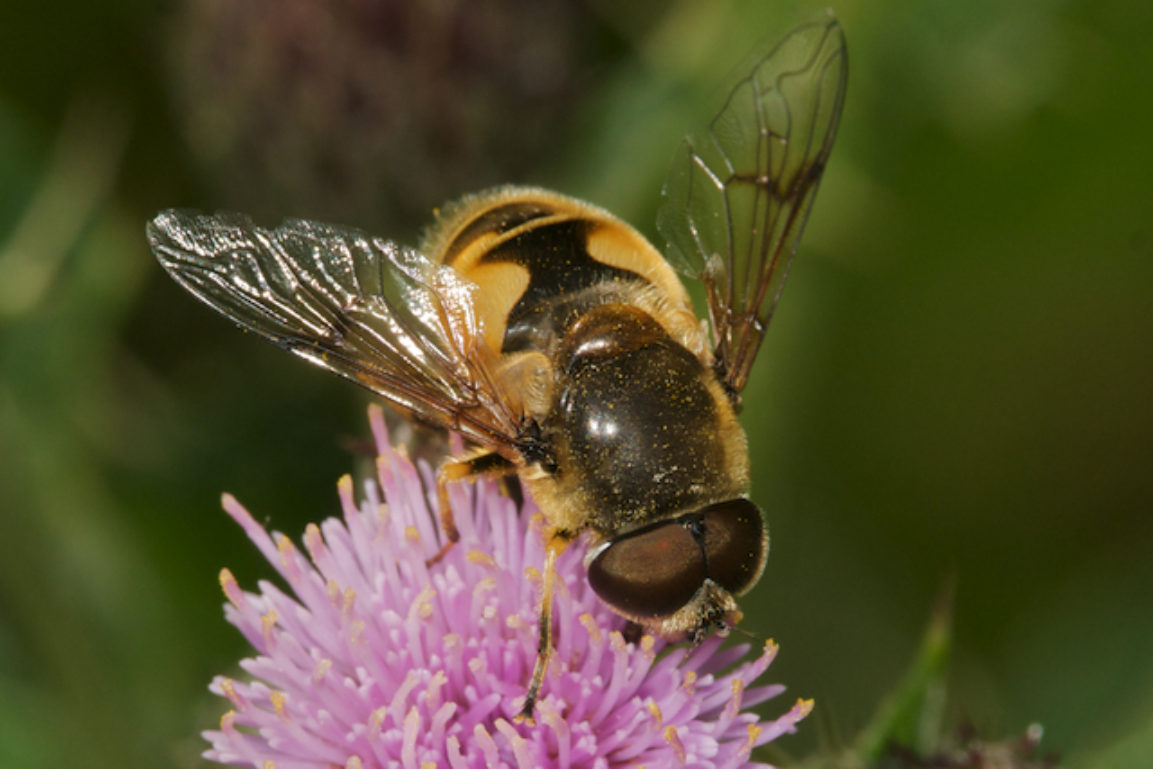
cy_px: 384
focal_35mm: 225
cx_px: 576
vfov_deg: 6.1
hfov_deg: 9.1
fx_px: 7207
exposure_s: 1/200
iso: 200
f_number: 11
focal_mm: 150
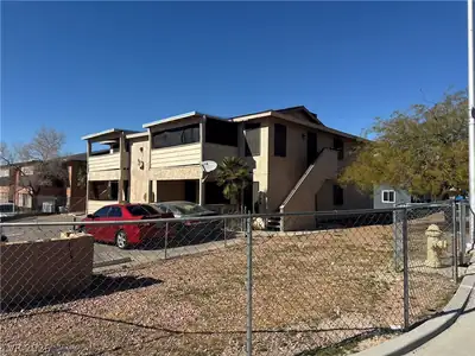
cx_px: 238
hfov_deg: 71.6
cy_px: 178
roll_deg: -1.4
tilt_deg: +2.2
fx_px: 329
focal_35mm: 24
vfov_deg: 56.8
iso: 80
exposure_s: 1/5814
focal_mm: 6.76
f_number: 1.78
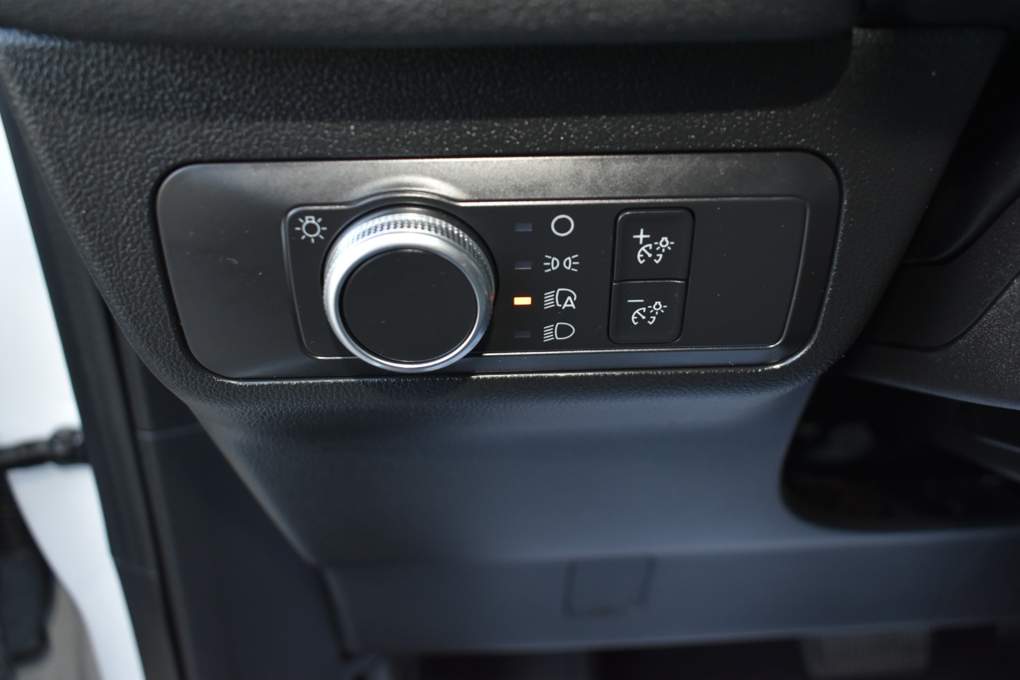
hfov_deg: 57.2
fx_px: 935
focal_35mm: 33
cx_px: 510
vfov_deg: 40.0
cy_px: 340
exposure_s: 1/125
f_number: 3.8
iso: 800
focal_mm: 22
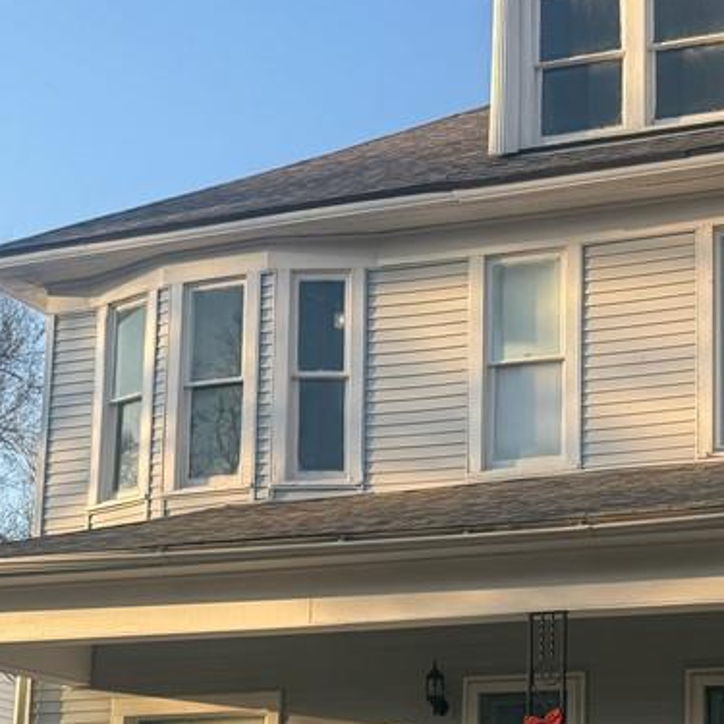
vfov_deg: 28.0
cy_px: 701
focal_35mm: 58
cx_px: 662
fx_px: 1372
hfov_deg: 28.3
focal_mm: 6.76
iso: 80
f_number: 1.78
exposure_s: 1/955
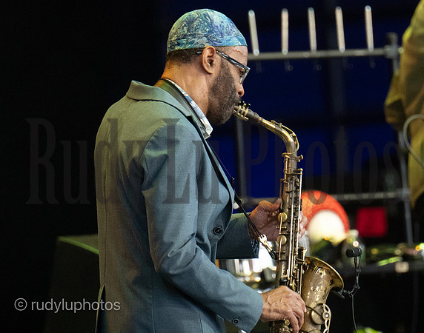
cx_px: 250
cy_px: 166
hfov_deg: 2.9
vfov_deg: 2.3
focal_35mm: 668
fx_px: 8332
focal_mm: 400
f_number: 5.6
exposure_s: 1/250
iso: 6400
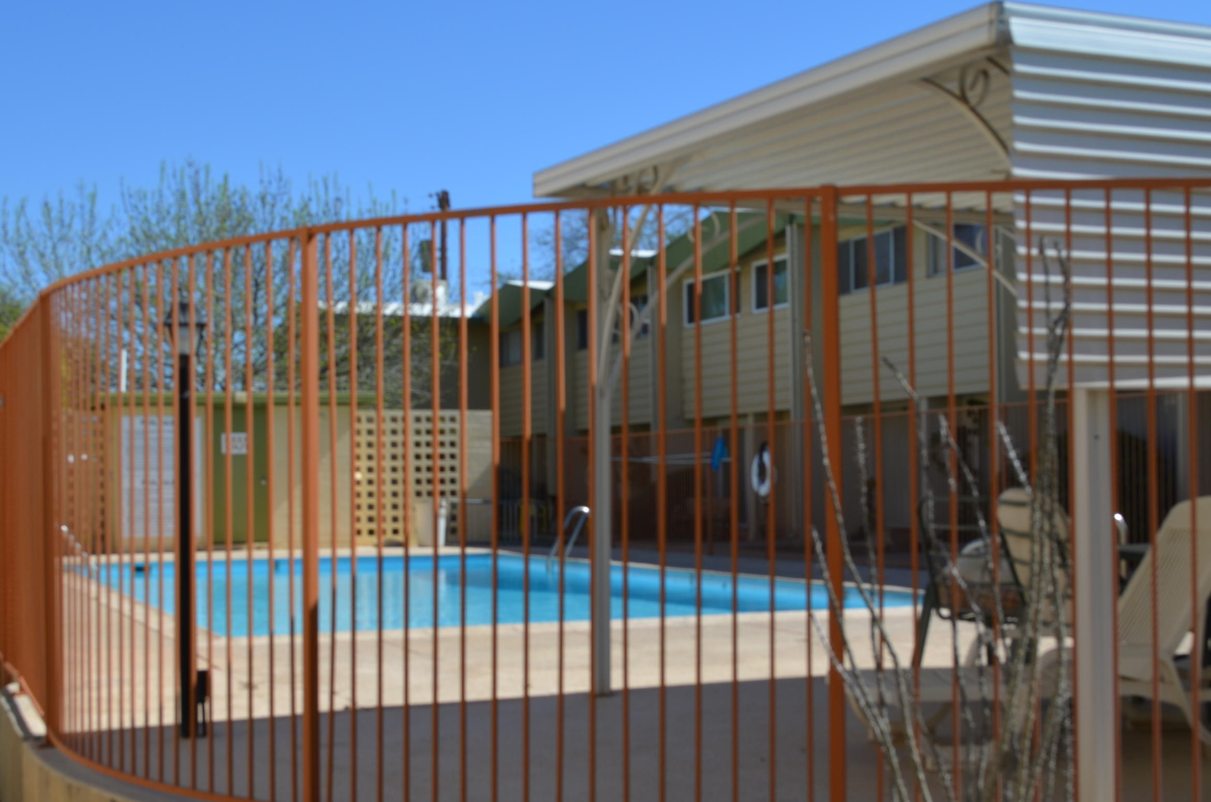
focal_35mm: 50
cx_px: 627
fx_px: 1679
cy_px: 446
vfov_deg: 26.9
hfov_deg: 39.7
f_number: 8
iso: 125
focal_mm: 26
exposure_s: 1/250
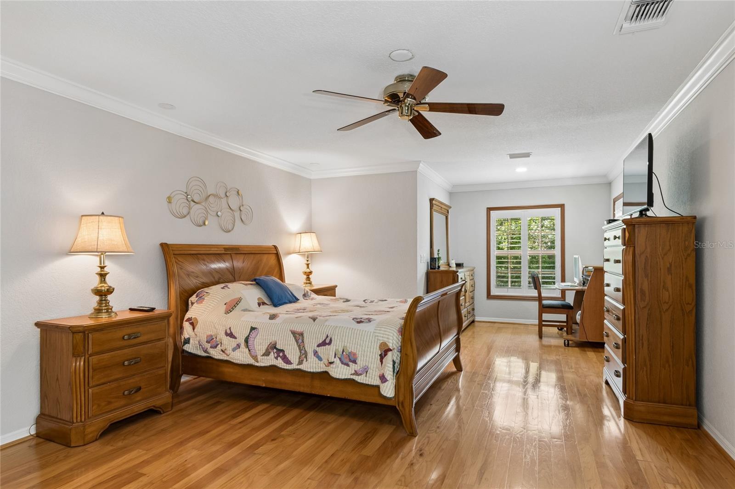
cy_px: 244
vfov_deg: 64.5
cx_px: 368
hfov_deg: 86.9
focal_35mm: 19
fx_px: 388
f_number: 7.1
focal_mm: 13
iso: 100
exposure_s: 1/4
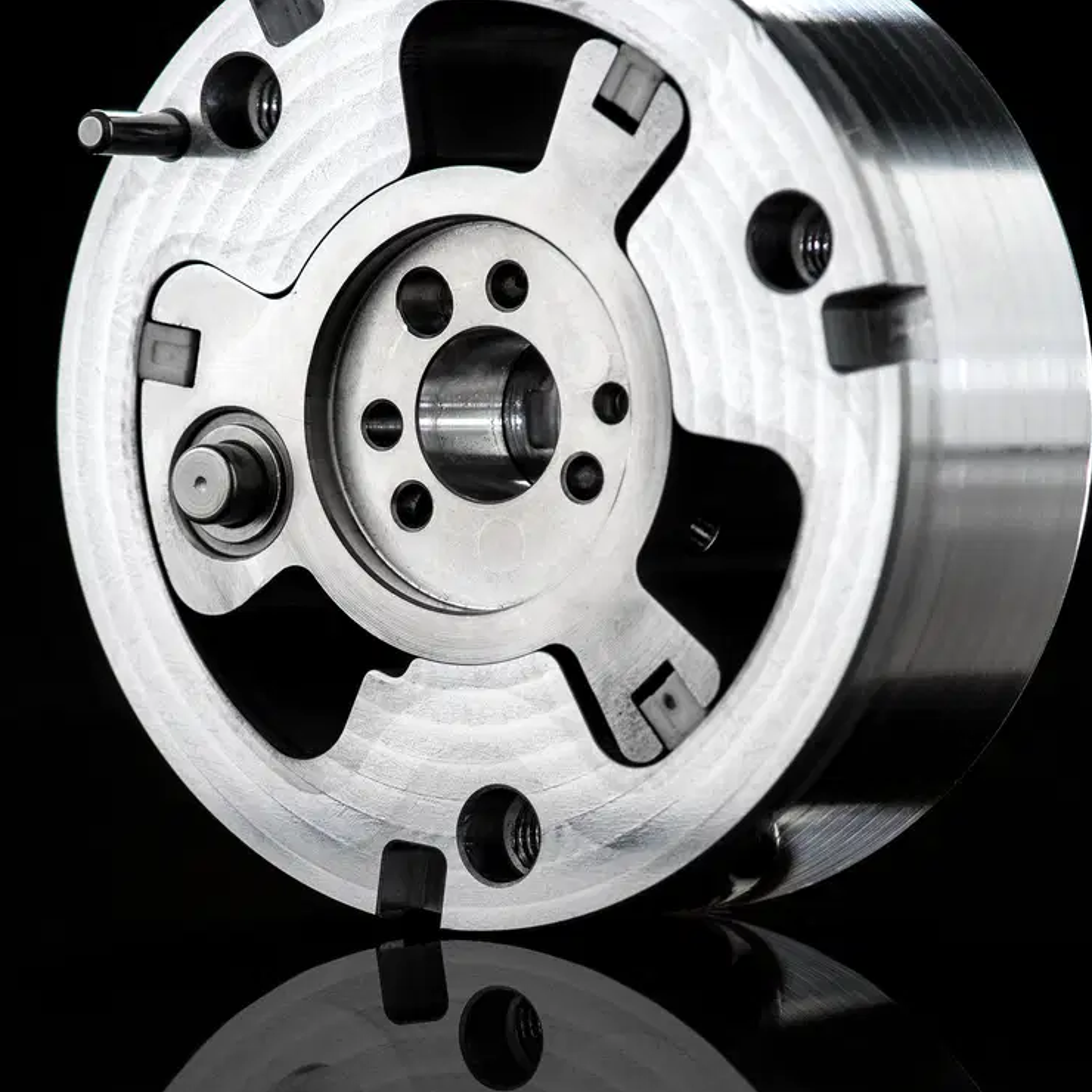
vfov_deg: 8.1
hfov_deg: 8.1
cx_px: 525
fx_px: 7745
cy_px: 853
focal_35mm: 217
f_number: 10
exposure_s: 1/100
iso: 100
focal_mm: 105
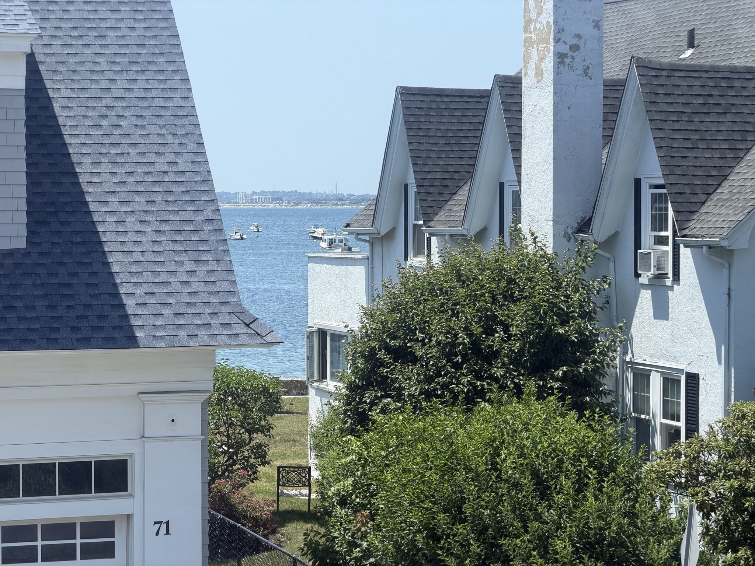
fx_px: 2181
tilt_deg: -2.5
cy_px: 283
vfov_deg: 14.8
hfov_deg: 19.6
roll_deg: +0.5
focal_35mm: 100
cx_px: 378
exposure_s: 1/638
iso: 50
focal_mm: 16.89
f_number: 2.8
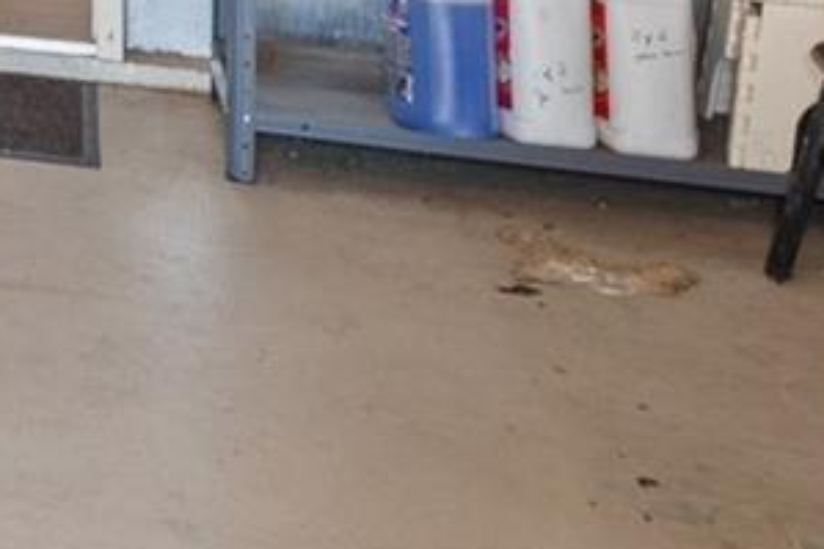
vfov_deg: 13.1
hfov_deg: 16.8
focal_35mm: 91
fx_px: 2082
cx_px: -824
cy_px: -521
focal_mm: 17
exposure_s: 2
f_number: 8
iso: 400
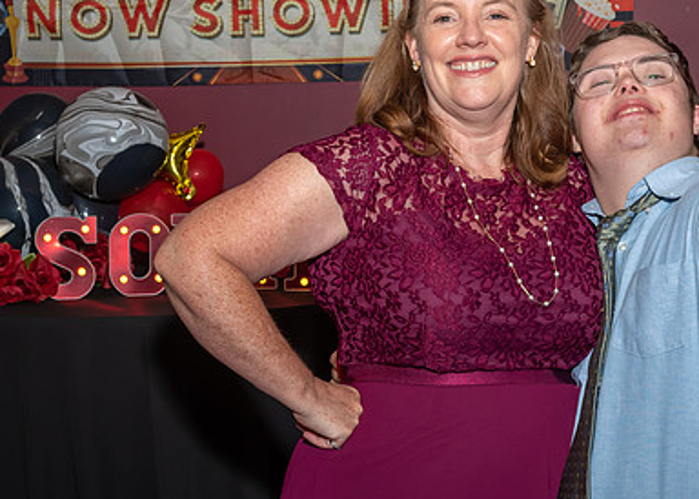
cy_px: 204
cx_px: 395
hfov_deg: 24.2
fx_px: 1627
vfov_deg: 17.4
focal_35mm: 82
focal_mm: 31
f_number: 7.1
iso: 400
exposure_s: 1/250
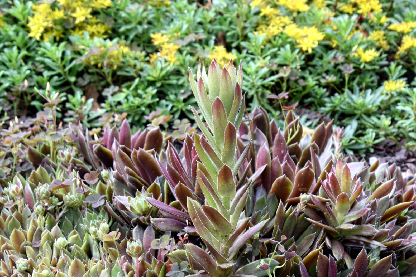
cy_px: 161
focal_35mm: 94
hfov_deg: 21.7
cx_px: 217
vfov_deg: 14.5
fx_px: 1086
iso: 200
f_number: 8
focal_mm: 52
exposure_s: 1/60
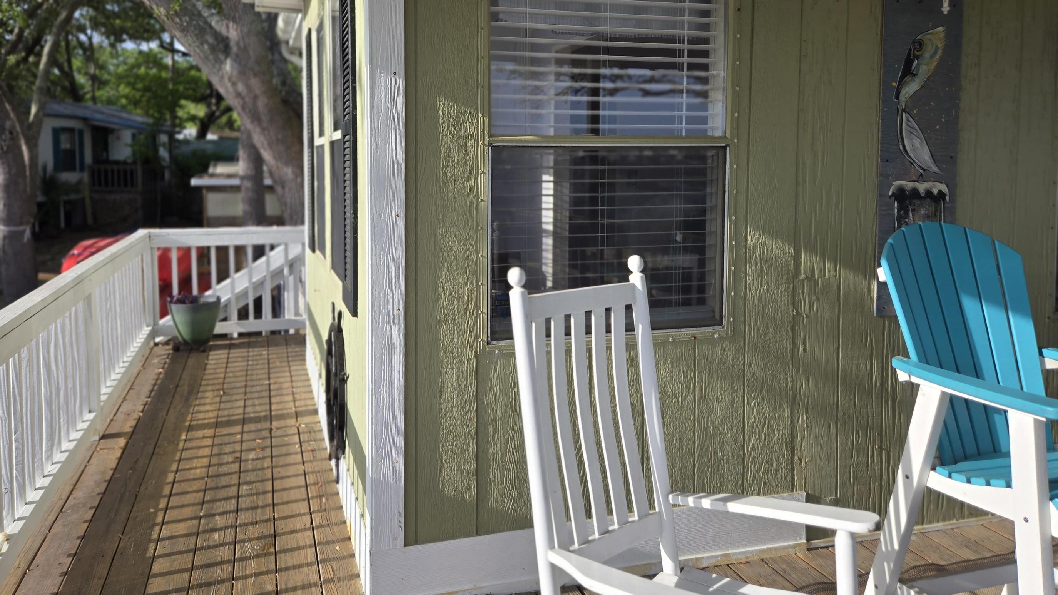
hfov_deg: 67.8
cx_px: 482
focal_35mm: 28
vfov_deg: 41.0
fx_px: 785
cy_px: 206
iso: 25
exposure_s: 1/1102
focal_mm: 5.4
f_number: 1.8
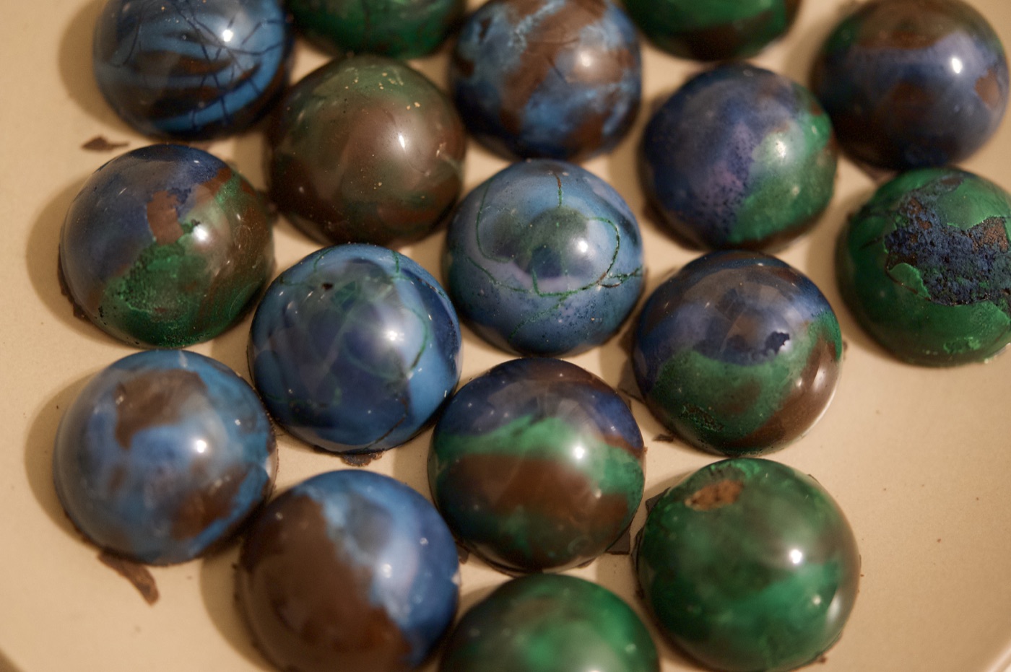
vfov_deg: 22.6
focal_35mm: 60
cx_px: 506
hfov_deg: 33.4
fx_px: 1684
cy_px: 336
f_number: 3.2
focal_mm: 60
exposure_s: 1/60
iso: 4000
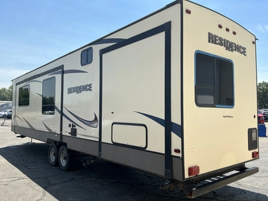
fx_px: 217
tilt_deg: +4.5
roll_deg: -0.1
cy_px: 100
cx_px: 134
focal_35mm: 28
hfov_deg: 63.4
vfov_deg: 49.7
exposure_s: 1/1577
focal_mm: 3
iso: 25
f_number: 1.8
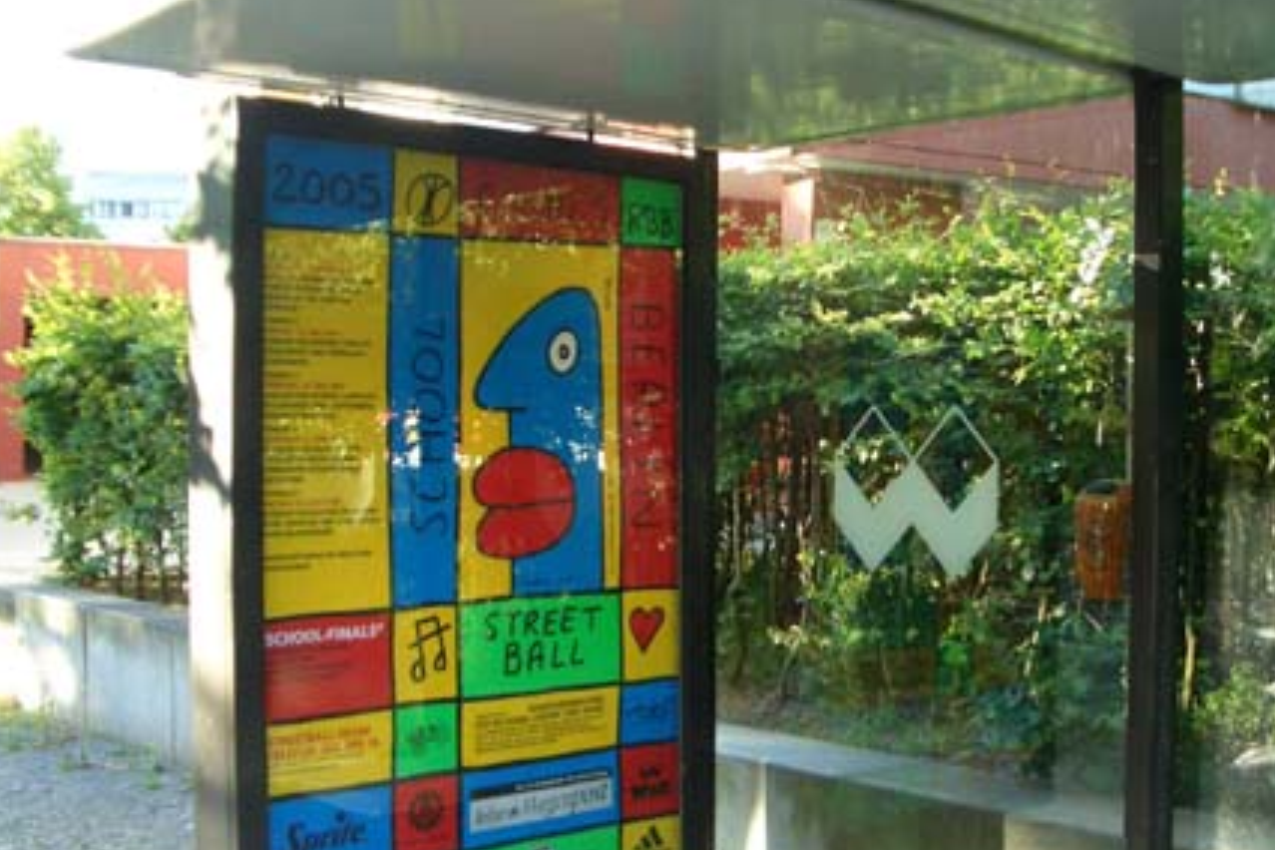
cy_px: 498
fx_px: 1664
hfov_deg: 41.6
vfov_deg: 28.6
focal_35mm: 47
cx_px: 808
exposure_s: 1/100
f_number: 2.6
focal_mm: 5.8
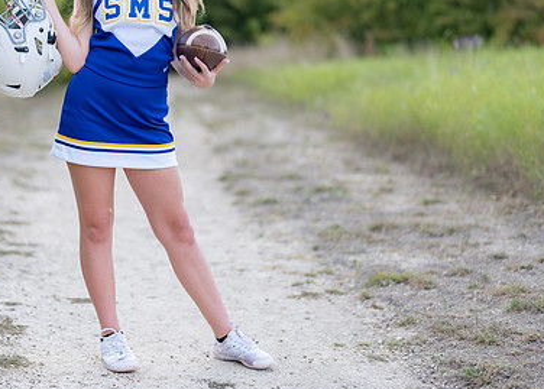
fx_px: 1283
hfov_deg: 23.7
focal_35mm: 83
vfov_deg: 17.2
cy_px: 108
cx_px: 145
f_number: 1.2
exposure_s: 1/1000
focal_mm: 50
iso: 100
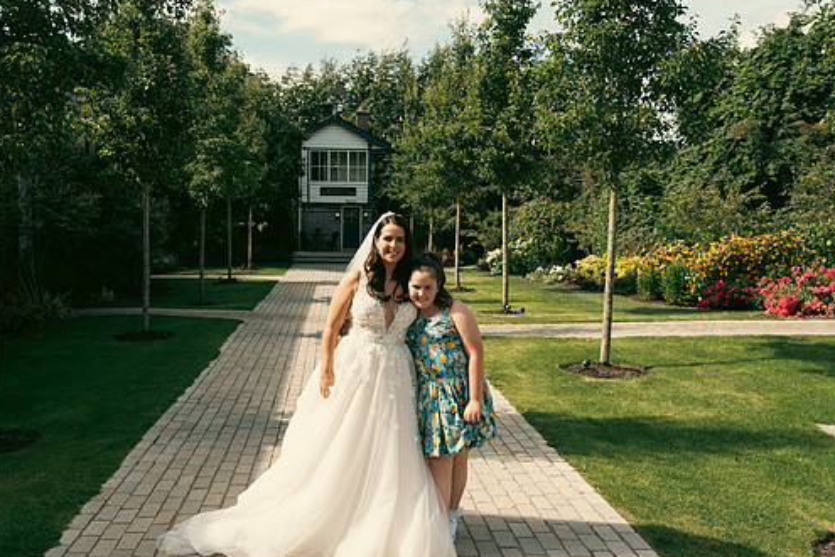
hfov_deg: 55.7
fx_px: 789
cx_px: 373
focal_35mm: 34
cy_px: 281
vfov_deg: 38.9
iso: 160
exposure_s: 1/500
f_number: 5
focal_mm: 29
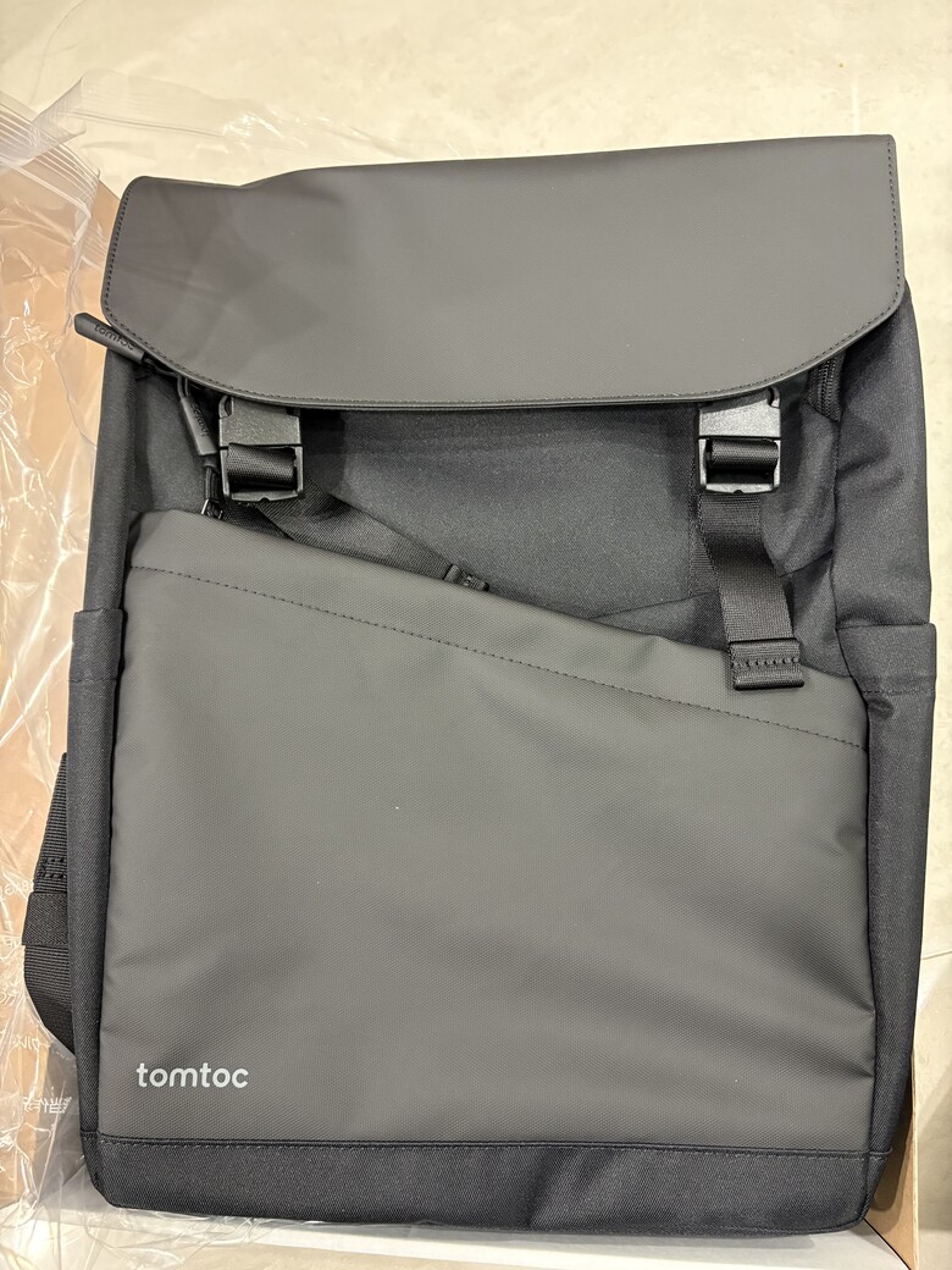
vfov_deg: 67.3
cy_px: 635
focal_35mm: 26
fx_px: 953
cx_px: 476
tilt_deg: -73.2
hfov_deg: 53.1
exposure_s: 1/30
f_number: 1.6
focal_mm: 5.96
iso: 640
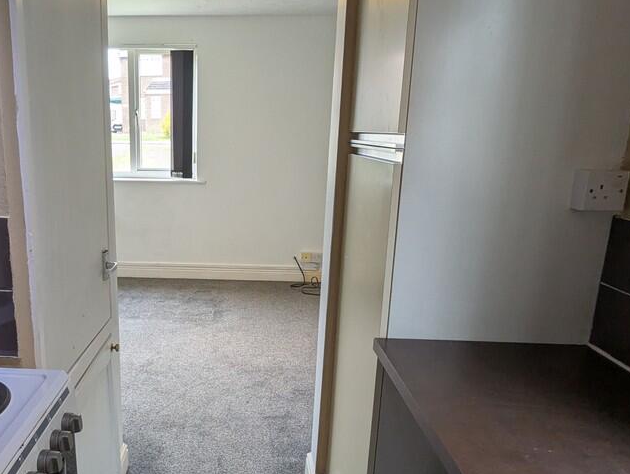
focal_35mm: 26
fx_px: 474
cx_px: 212
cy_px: 238
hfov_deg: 65.5
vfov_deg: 53.2
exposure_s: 1/69
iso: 157
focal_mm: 2.35
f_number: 2.2
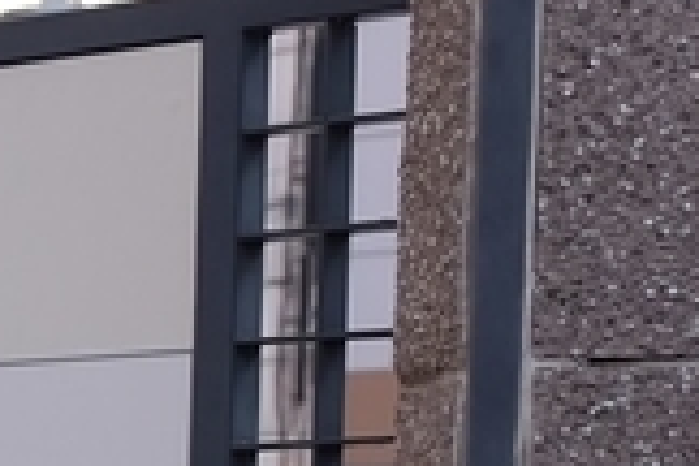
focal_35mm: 237
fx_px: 4601
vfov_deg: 5.6
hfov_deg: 7.1
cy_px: 1031
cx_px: -1825
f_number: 4.5
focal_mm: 21.4
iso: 200
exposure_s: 1/140
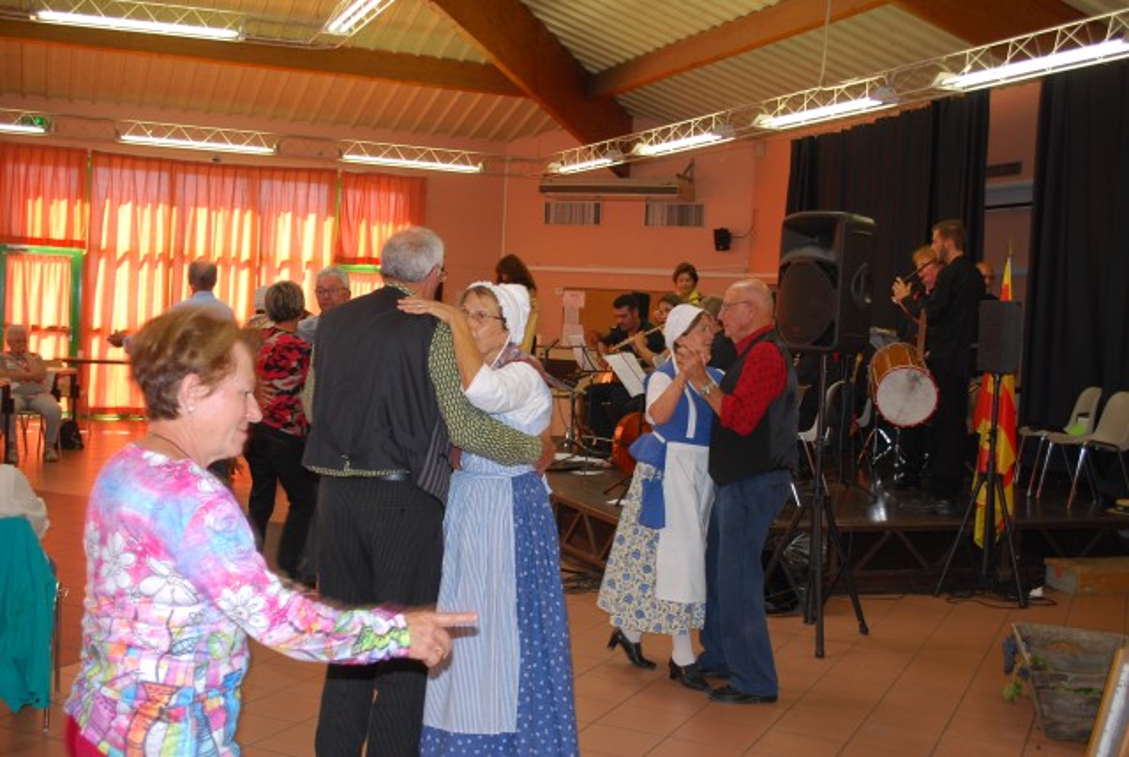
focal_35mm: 42
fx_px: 1319
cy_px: 378
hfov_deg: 46.3
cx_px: 564
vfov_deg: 32.0
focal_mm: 28
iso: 280
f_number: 4.5
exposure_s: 1/60
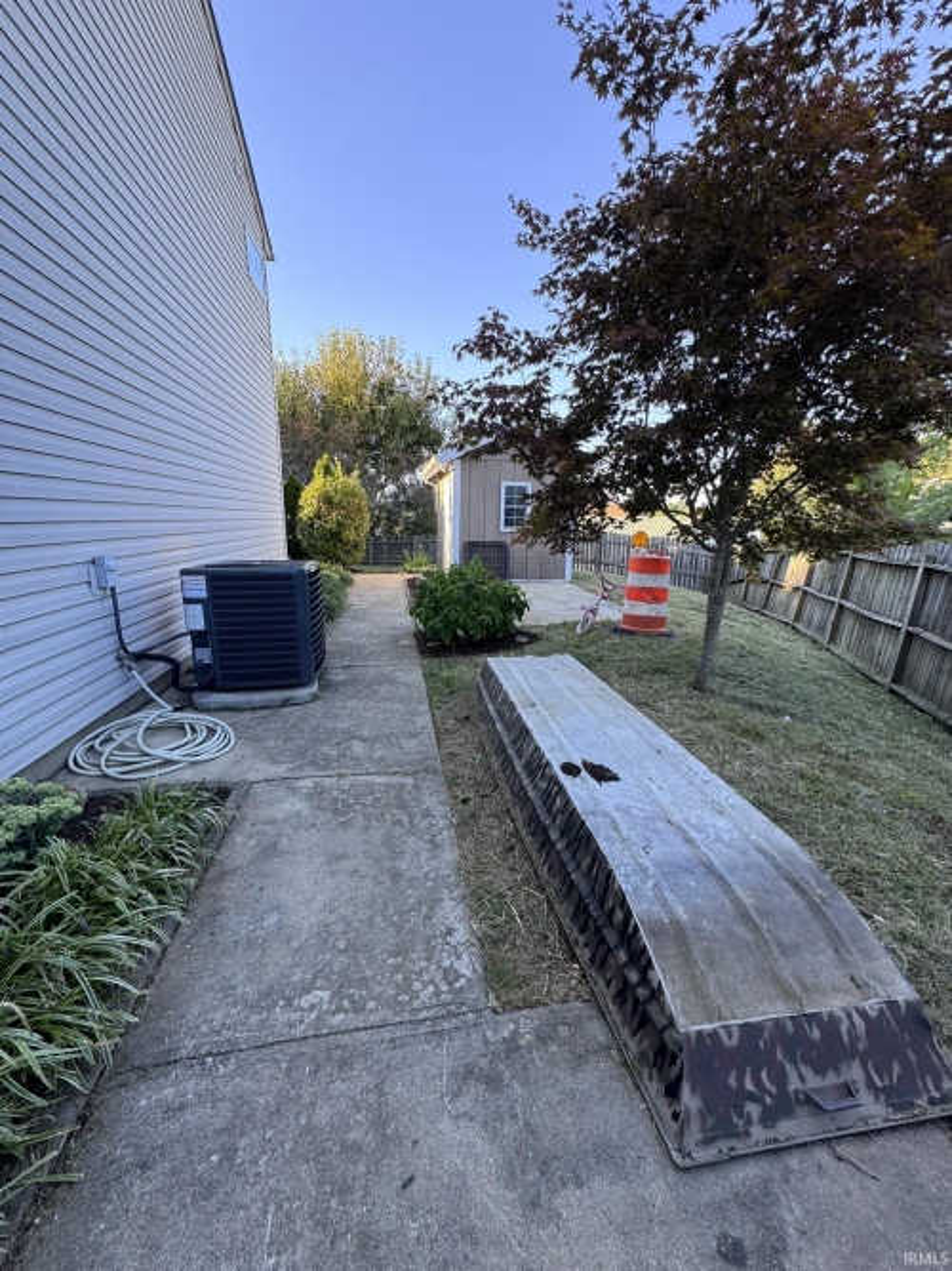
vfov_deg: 102.1
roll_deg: +0.0
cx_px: 476
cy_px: 636
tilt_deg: -13.4
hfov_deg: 85.7
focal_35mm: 14
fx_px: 514
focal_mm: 2.22
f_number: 2.2
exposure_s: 1/99
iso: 50
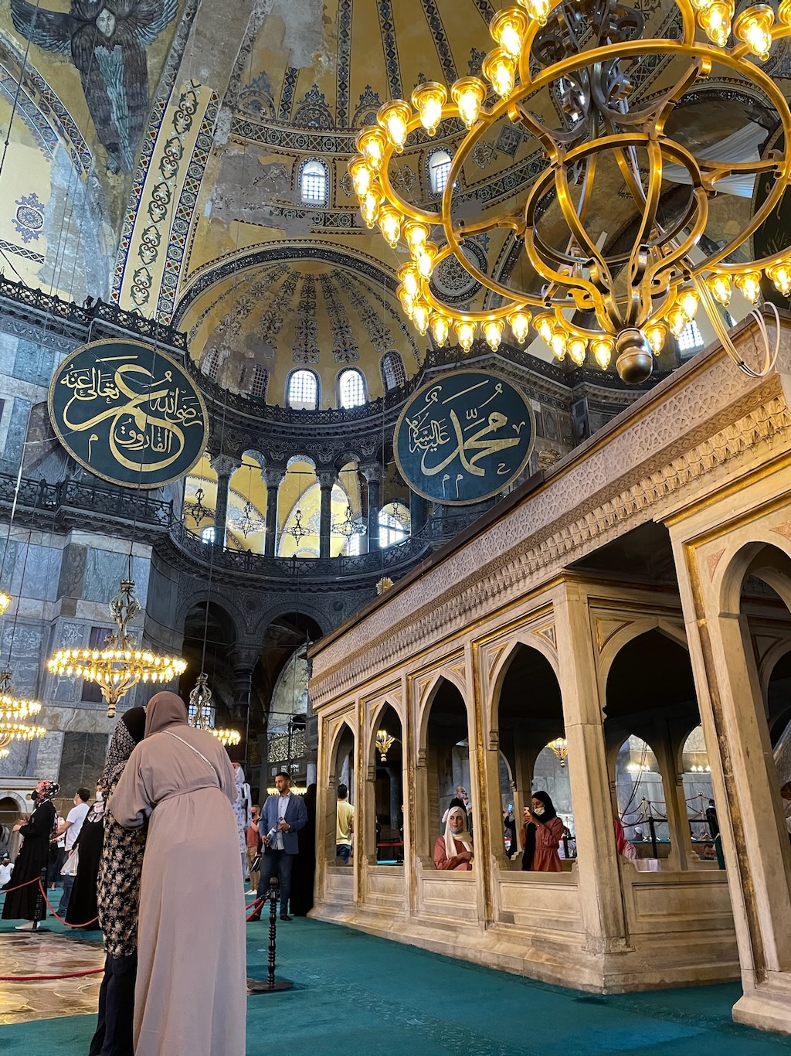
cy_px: 528
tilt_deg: +21.8
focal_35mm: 26
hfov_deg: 53.0
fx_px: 792
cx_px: 396
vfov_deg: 67.3
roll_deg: +1.3
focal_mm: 4.2
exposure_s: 1/50
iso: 200
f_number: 1.6
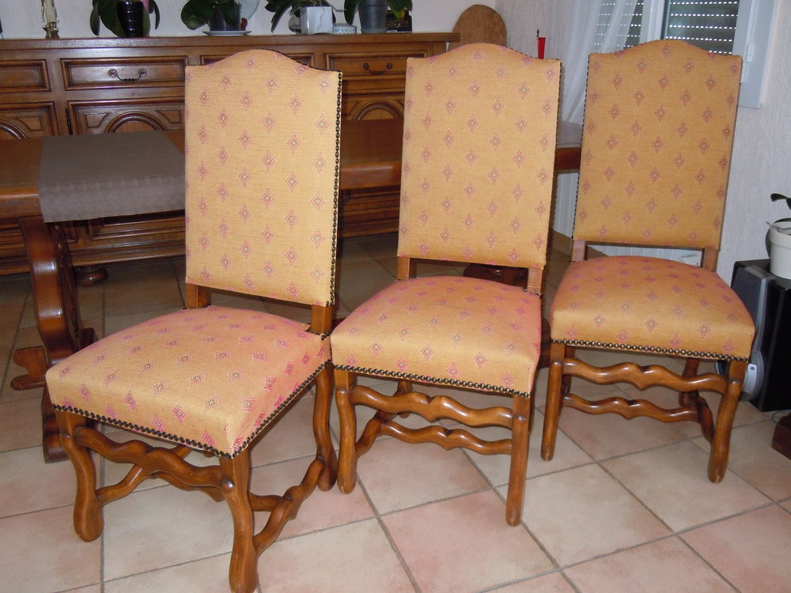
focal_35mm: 30
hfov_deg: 60.0
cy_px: 296
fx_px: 686
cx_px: 396
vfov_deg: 46.8
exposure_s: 1/30
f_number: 3.5
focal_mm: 5.4
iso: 320
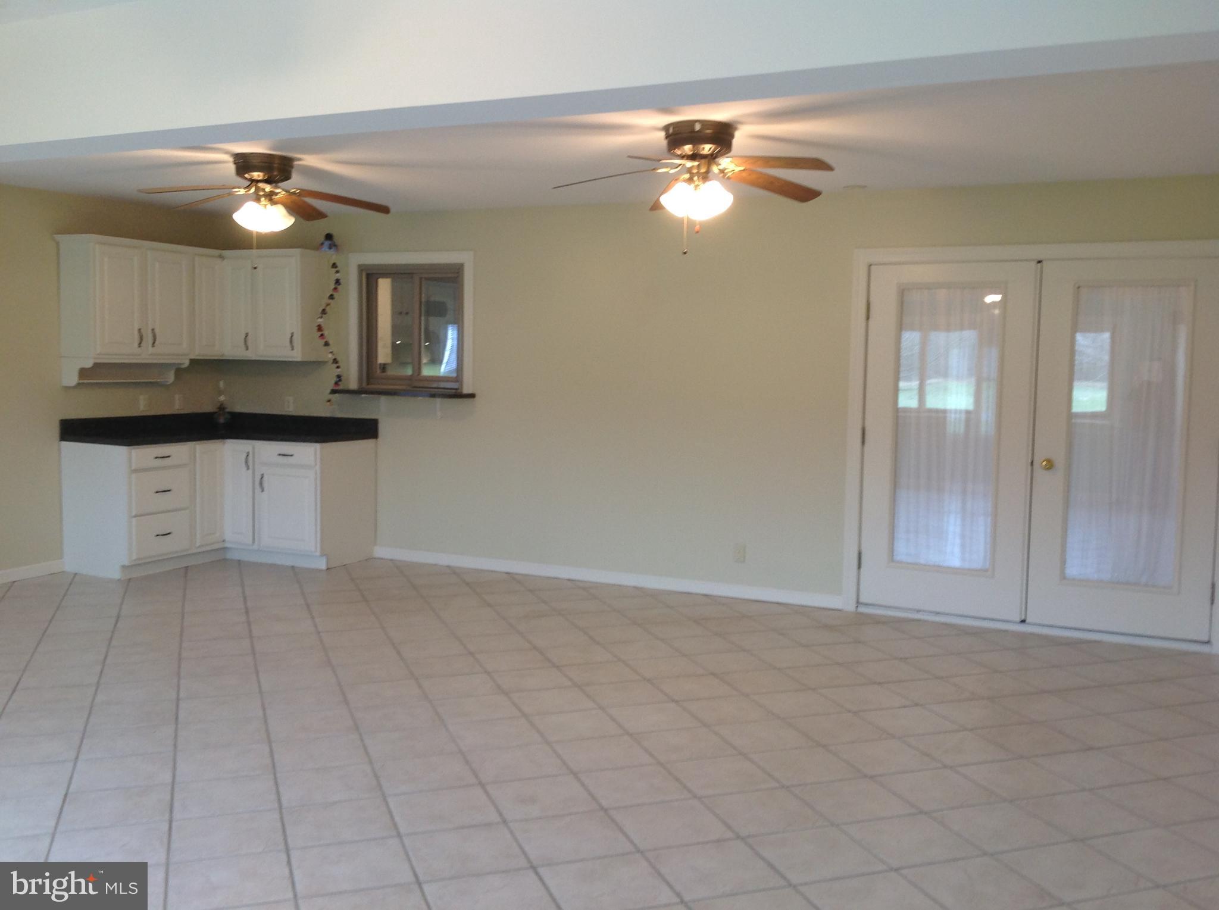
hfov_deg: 52.7
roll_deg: +0.1
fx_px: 1231
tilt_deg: -5.7
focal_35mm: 35
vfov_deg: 40.6
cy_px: 455
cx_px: 610
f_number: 2.4
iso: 50
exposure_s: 1/20
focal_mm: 4.28
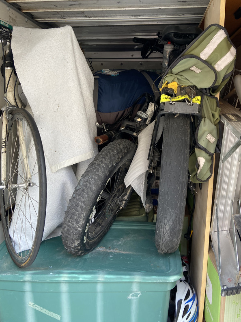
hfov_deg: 49.7
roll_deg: +1.1
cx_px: 128
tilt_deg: -10.2
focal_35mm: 28
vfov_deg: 63.4
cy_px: 152
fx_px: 260
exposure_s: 1/121
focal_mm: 4.25
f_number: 1.8
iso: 80
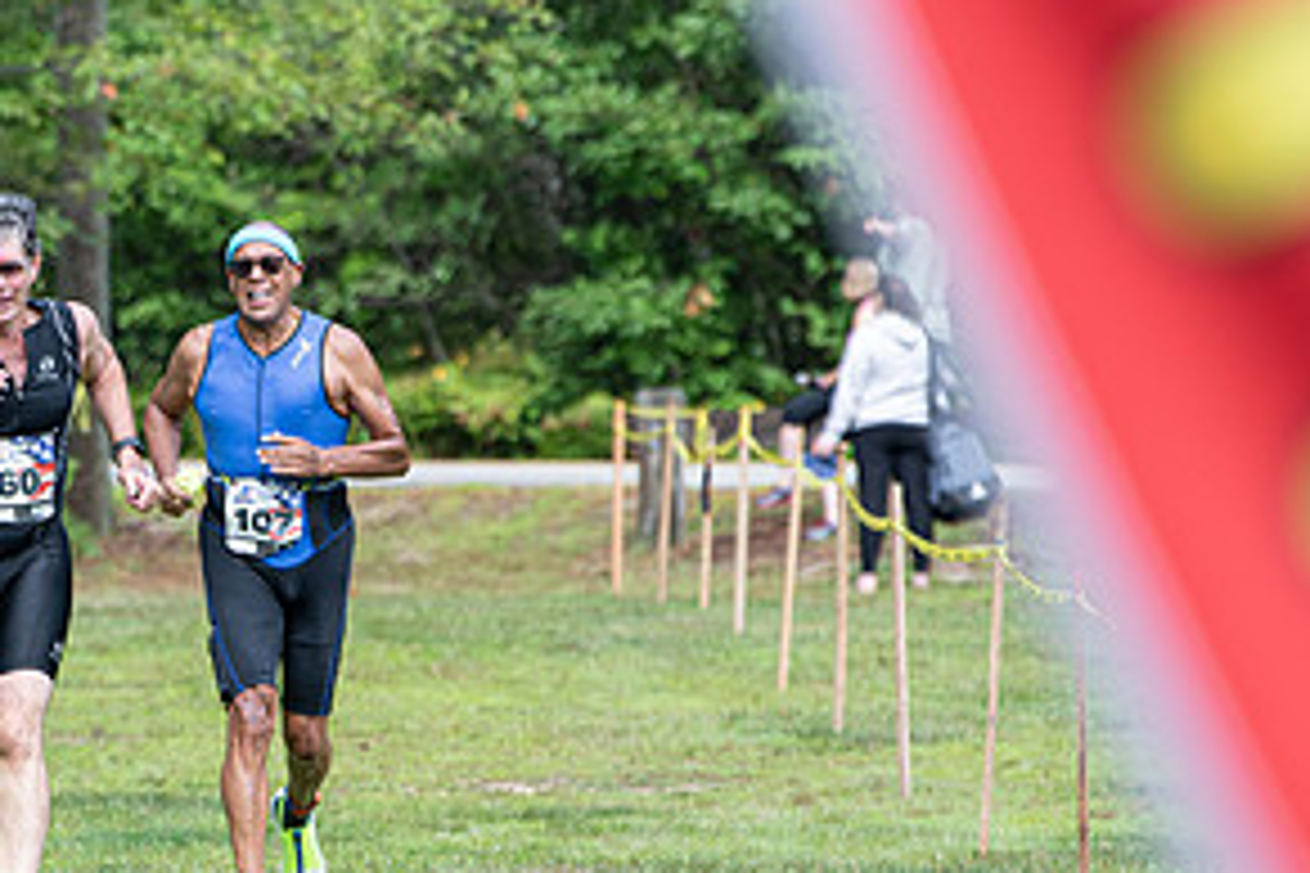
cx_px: 153
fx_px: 14518
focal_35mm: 399
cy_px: 722
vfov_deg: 3.4
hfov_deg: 5.2
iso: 320
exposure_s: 1/640
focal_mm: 200
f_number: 4.5
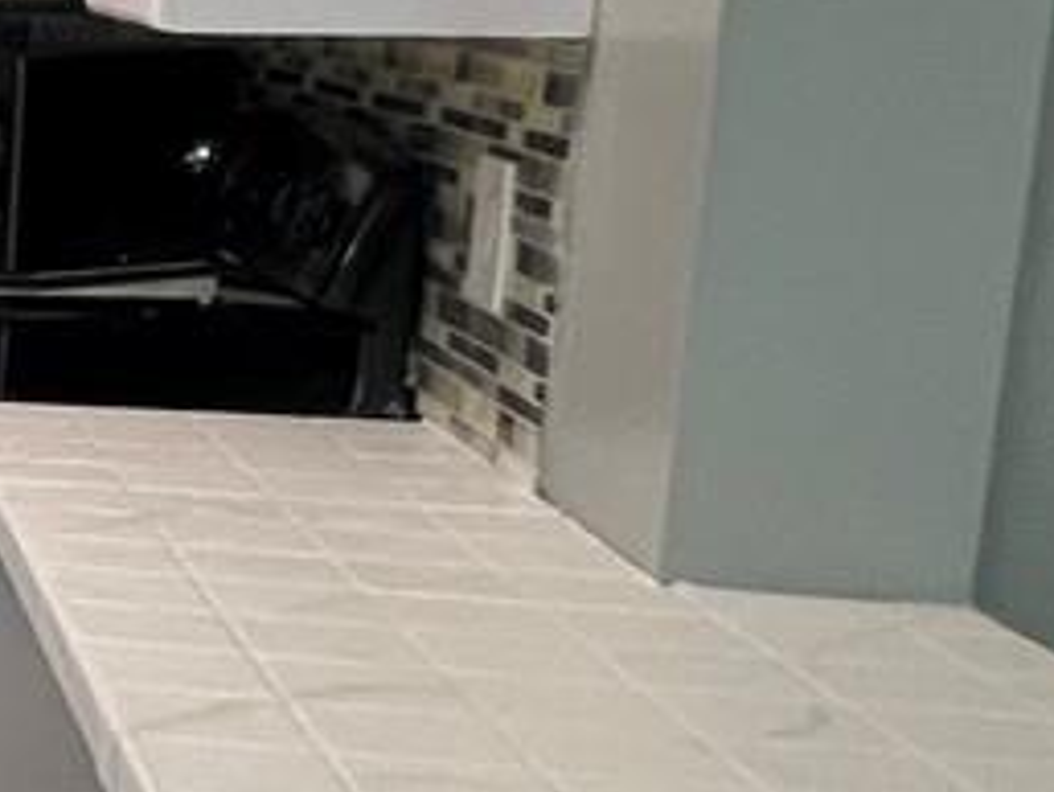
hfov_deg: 16.6
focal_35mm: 81
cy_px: 402
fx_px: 2467
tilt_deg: -10.2
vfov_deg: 18.2
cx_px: -1185
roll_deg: +0.3
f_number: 1.8
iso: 200
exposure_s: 1/42
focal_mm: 1.57
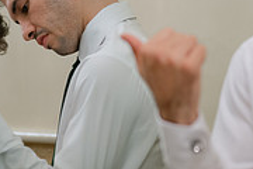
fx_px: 1131
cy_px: 105
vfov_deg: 8.5
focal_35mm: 161
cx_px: 134
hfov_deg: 12.8
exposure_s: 1/125
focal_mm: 50
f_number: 1.8
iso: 320
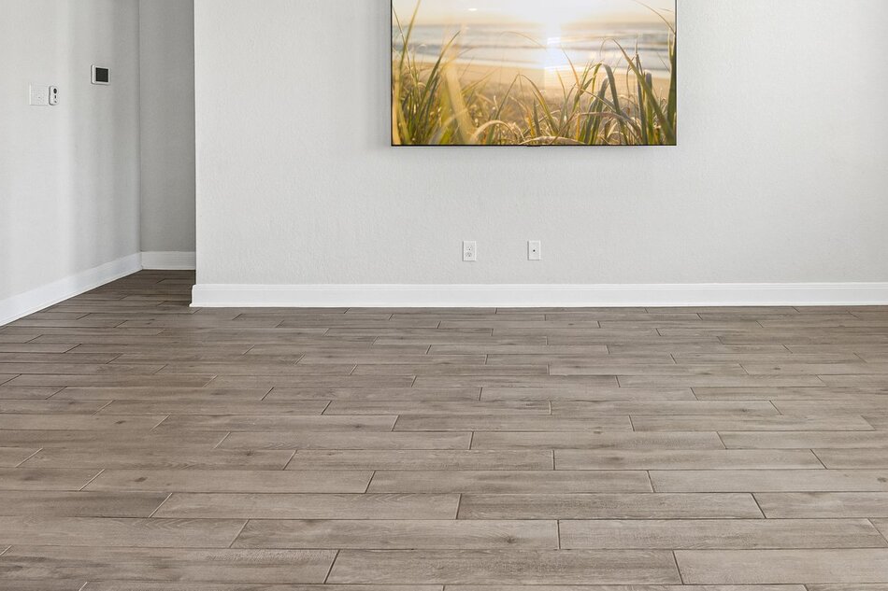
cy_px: 116
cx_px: 540
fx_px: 715
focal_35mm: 29
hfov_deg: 63.0
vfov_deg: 42.8
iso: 400
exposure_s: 1/25
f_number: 8
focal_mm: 17
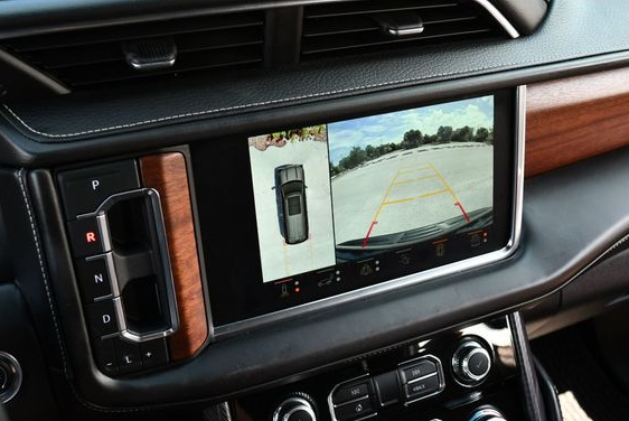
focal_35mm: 41
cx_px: 309
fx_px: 717
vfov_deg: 32.7
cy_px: 194
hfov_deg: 47.4
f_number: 4
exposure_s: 1/250
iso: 400
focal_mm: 18
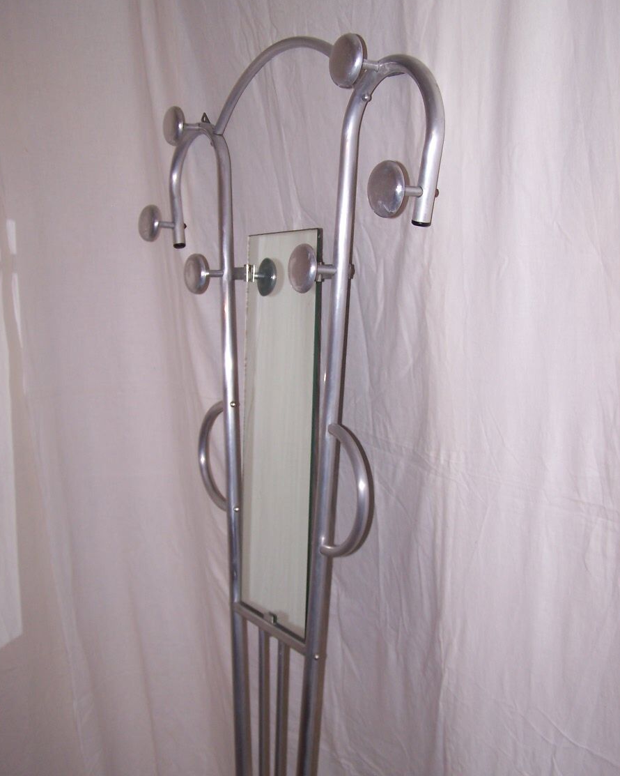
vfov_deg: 45.8
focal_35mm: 40
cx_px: 308
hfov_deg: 37.3
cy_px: 380
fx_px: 918
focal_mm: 6.3
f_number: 2.8
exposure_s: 1/60
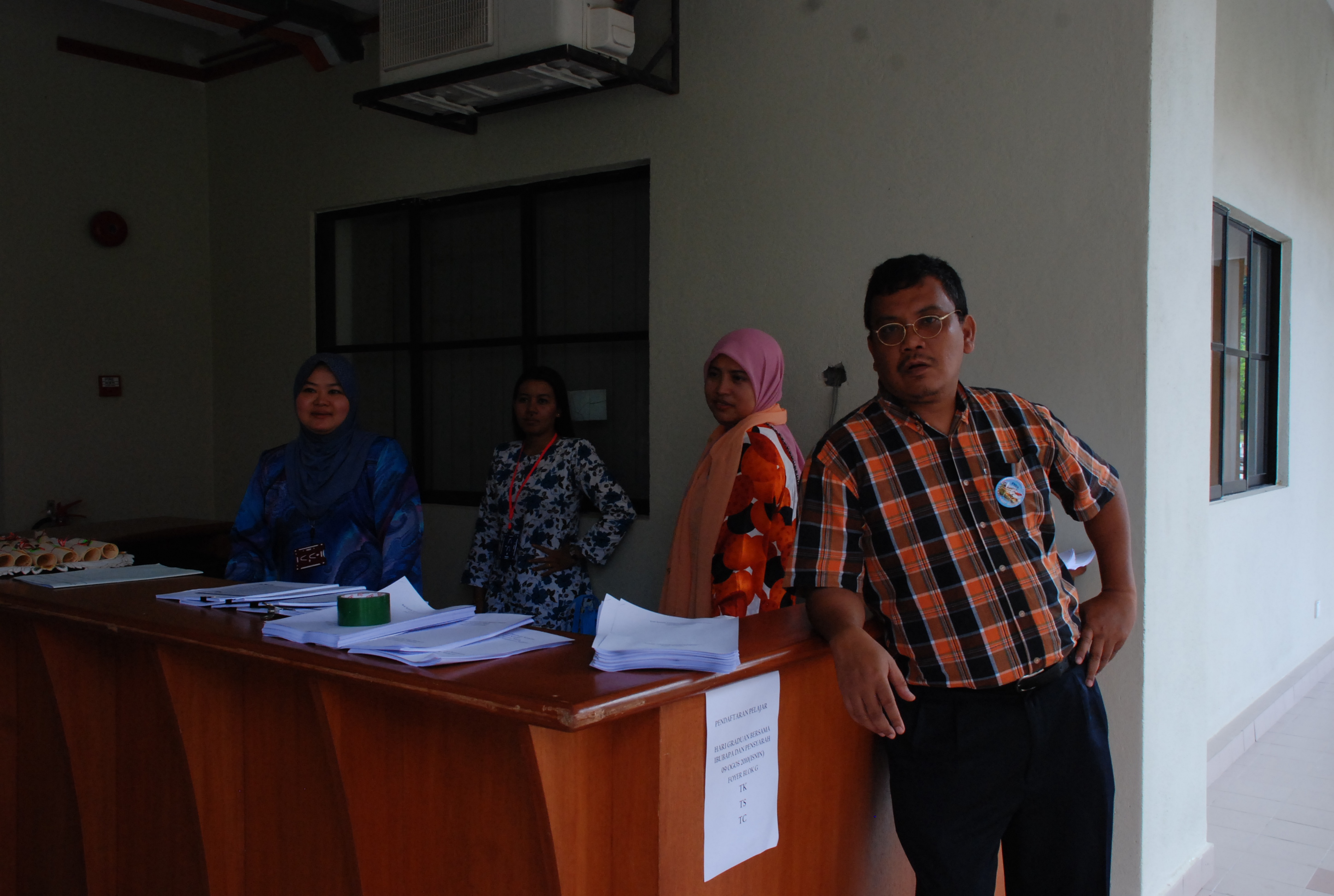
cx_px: 667
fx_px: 1225
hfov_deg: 57.1
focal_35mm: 33
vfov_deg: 40.1
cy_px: 448
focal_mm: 22
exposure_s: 1/125
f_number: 9
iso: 800
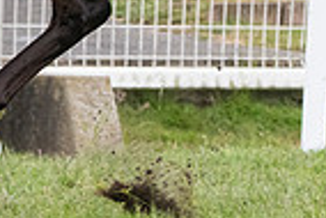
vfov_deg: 2.4
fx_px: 5094
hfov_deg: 3.7
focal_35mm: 562
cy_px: -215
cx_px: -122
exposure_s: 1/2000
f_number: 4.5
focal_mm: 92
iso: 1600
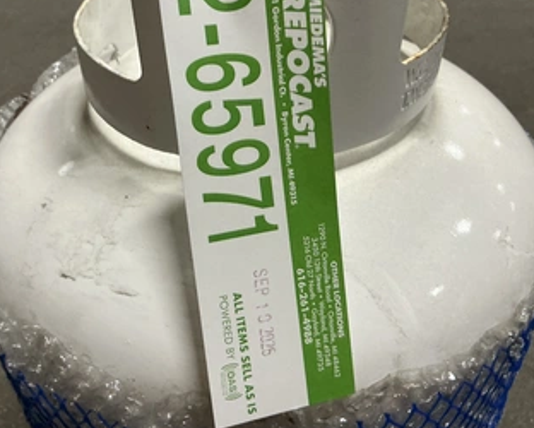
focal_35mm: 35
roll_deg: -0.2
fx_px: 553
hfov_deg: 51.4
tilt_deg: -36.5
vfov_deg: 42.1
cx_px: 238
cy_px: 176
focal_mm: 3
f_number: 1.8
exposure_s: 1/60
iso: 160
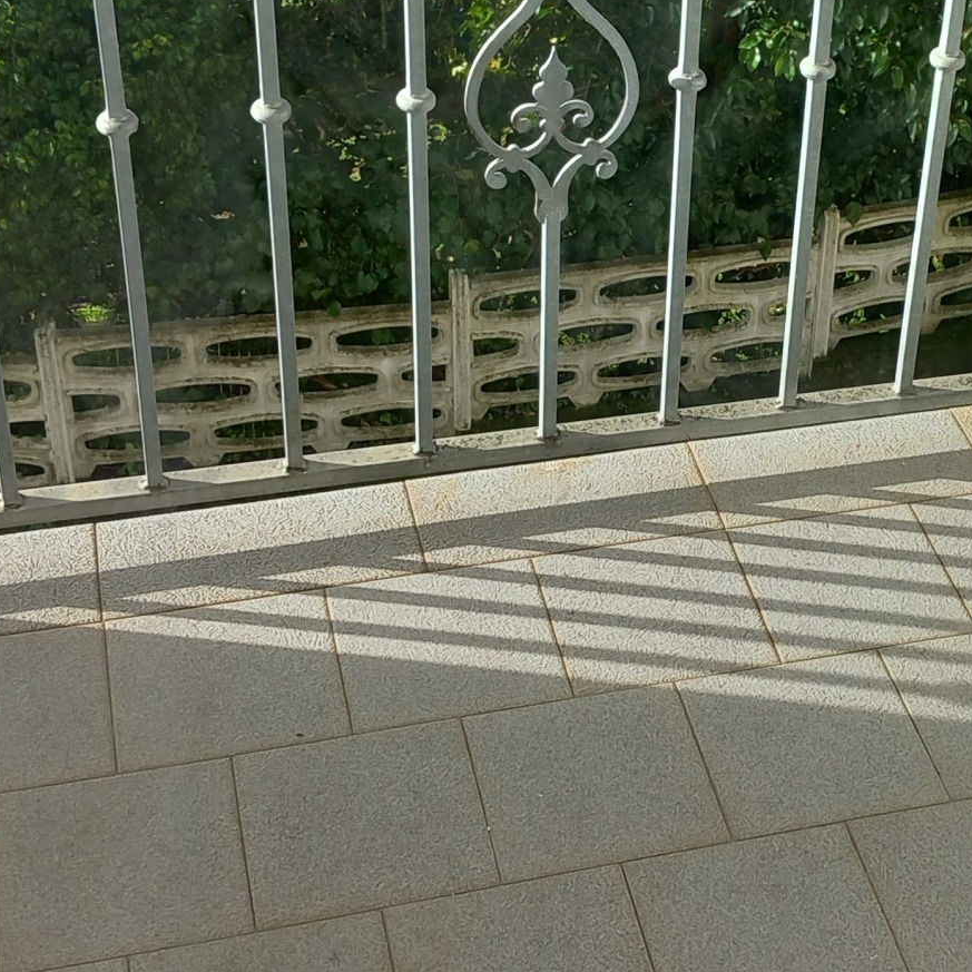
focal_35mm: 70
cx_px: 753
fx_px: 2224
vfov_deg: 24.6
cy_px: 350
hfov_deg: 24.3
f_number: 1.8
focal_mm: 4
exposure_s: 1/114
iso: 20
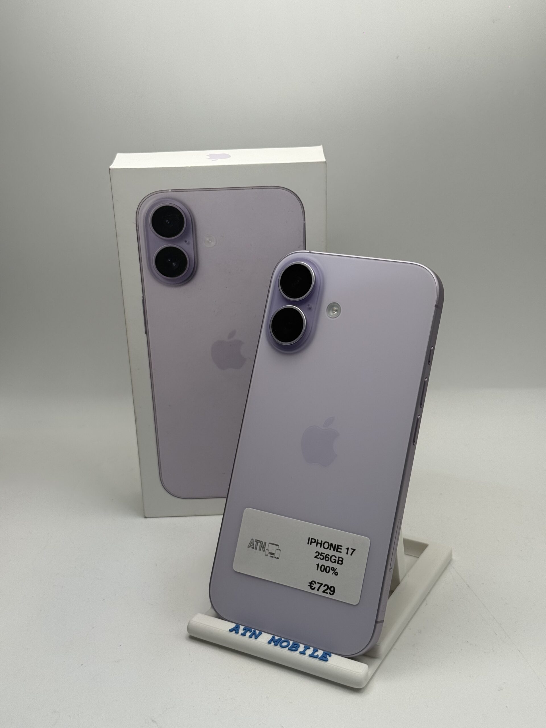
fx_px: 1009
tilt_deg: -25.1
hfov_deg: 30.3
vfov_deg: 39.7
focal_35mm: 48
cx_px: 273
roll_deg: +1.4
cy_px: 364
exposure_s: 1/452
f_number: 1.78
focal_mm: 6.76
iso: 64
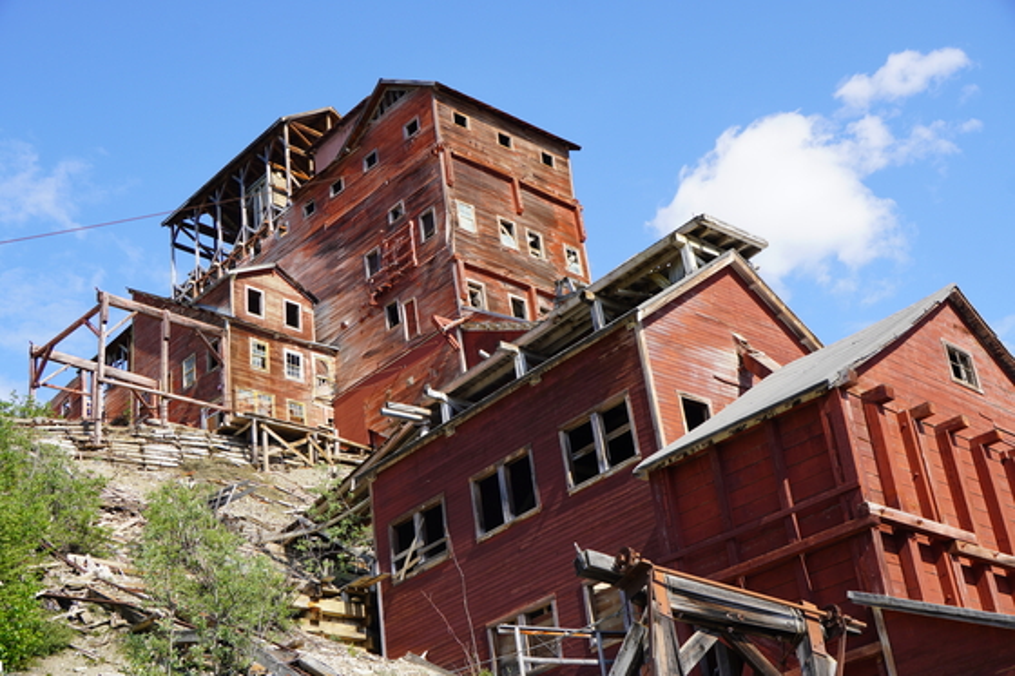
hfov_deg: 40.0
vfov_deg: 27.2
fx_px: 1395
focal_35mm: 50
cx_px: 508
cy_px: 338
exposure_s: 1/125
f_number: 8
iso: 100
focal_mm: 33
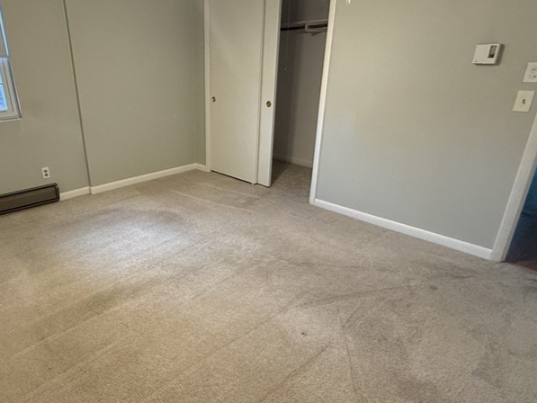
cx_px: 198
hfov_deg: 70.3
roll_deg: +2.0
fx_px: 372
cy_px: 211
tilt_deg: -22.2
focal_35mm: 24
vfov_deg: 56.8
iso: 250
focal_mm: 2.22
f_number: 2.2
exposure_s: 1/60
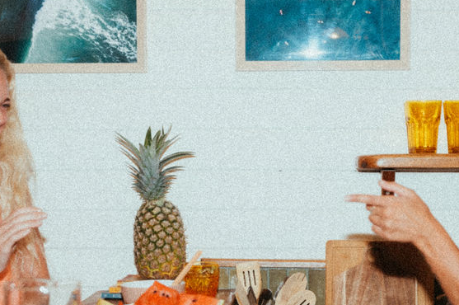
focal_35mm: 92
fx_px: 1172
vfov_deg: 14.7
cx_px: 251
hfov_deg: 22.2
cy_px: 242
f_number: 4.5
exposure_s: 1/200
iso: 800
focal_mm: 50
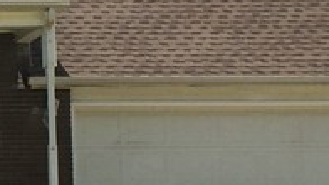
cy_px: 91
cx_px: -312
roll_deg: +1.1
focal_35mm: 165
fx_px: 1439
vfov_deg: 7.3
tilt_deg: +6.1
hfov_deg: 11.8
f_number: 2.2
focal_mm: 4.15
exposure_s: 1/1520
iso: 32
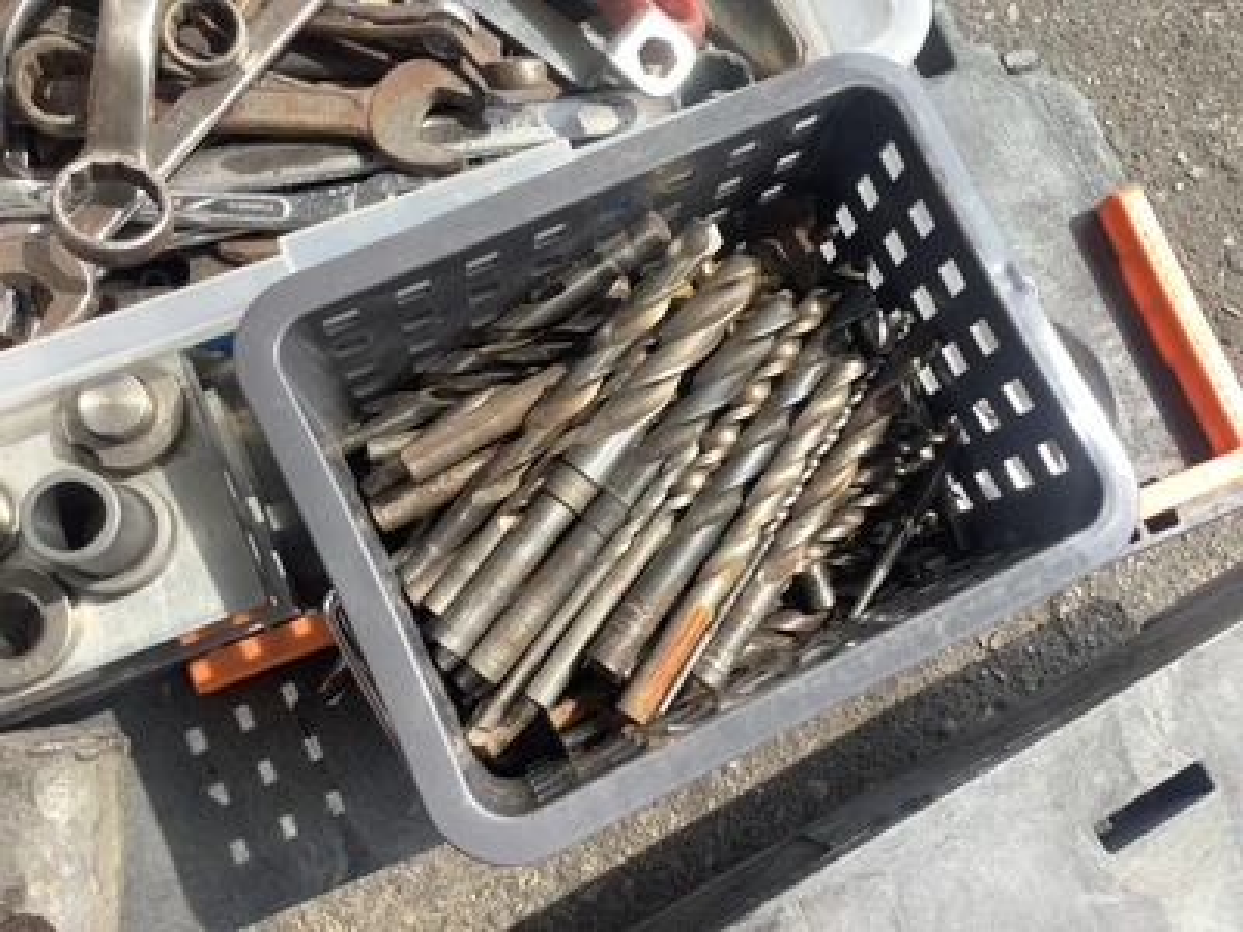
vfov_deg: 45.4
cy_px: 466
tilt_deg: -76.0
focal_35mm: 31
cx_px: 622
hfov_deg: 58.4
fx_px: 1113
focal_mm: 3.3
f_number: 2.4
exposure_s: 1/344
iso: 25
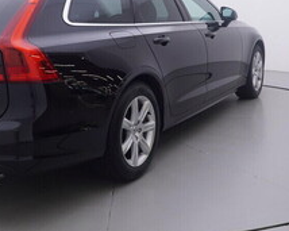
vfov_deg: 27.6
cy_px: 56
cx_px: 125
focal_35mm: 54
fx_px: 463
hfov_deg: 34.6
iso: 200
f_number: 5
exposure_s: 1/80
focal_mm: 15
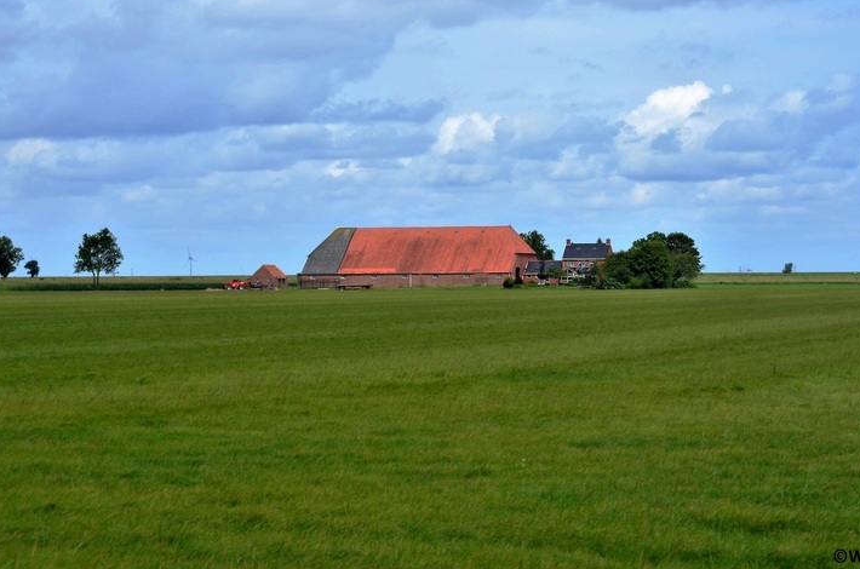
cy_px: 252
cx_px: 460
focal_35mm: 115
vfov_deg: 11.9
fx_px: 2741
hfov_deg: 17.8
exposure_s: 1/160
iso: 100
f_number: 11
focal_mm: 68
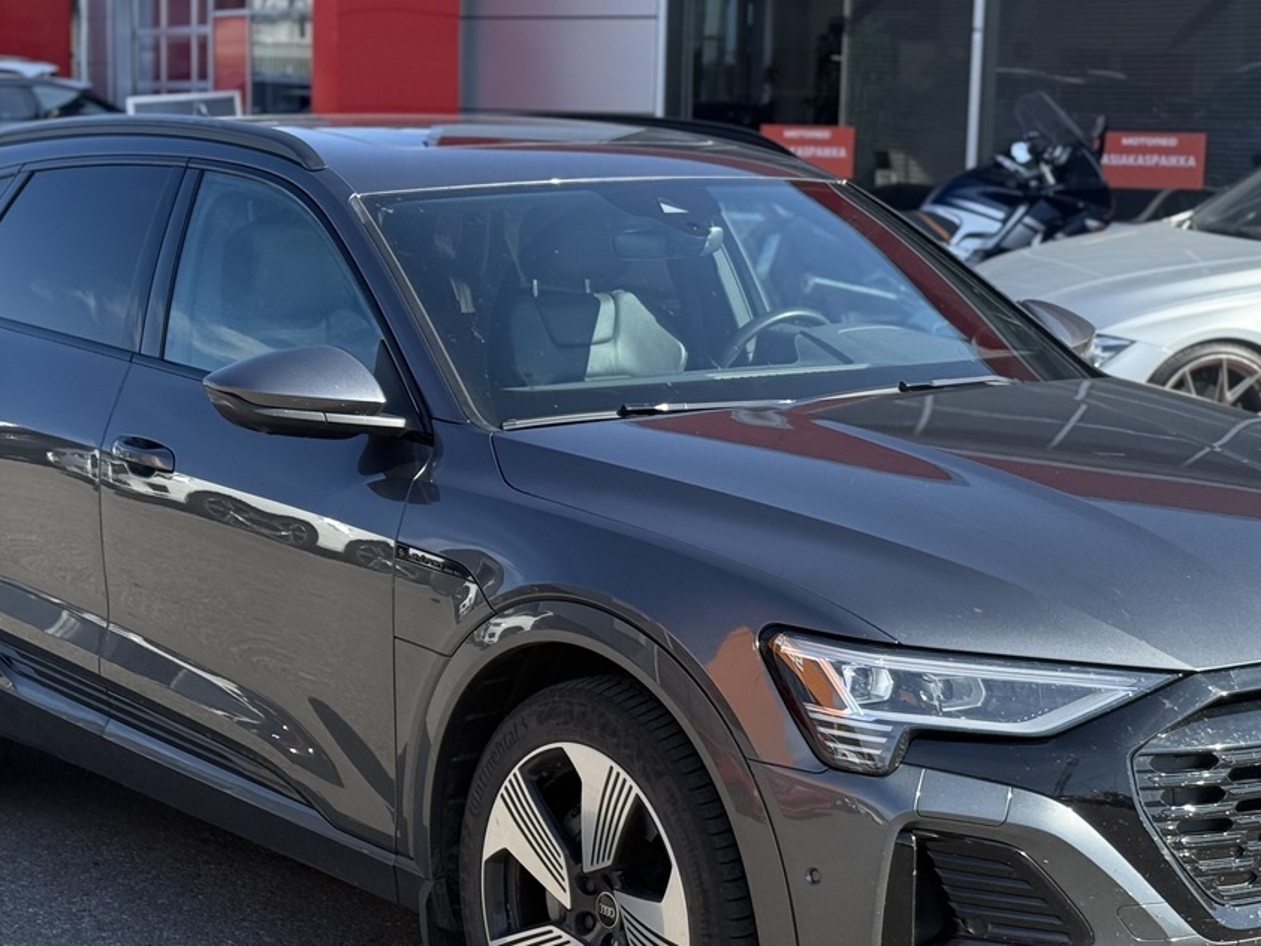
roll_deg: -2.3
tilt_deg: -8.9
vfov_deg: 17.9
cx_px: 655
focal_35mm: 82
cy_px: 612
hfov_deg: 23.8
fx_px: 2987
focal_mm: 6.76
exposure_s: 1/1980
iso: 100
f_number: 1.78
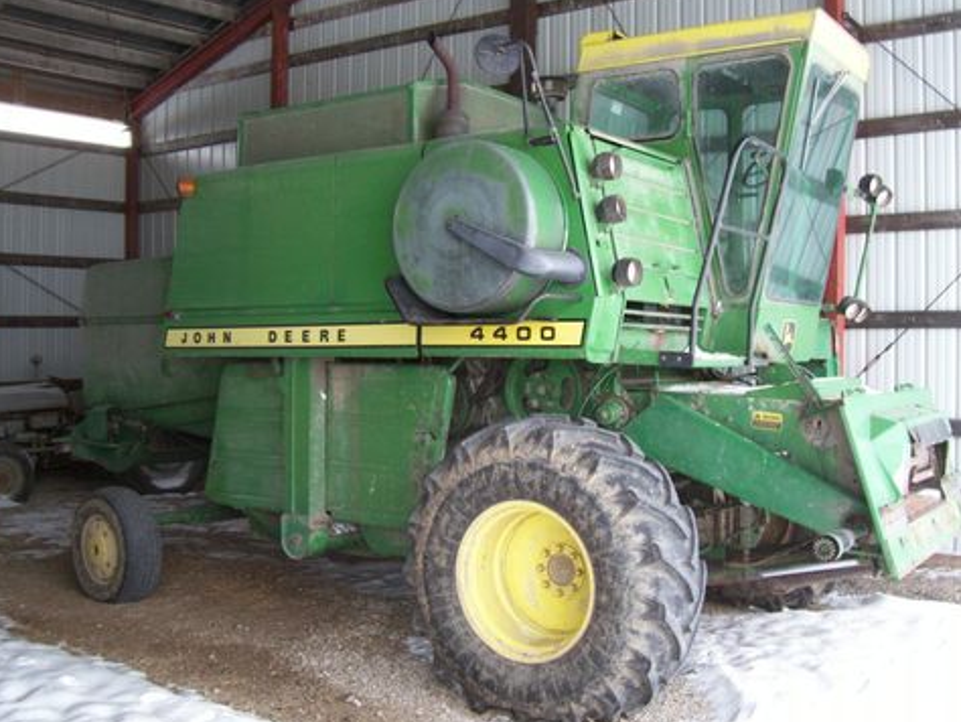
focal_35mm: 39
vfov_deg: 36.8
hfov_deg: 47.8
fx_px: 1083
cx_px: 497
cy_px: 337
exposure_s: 1/107
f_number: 2.7
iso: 80
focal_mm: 5.6
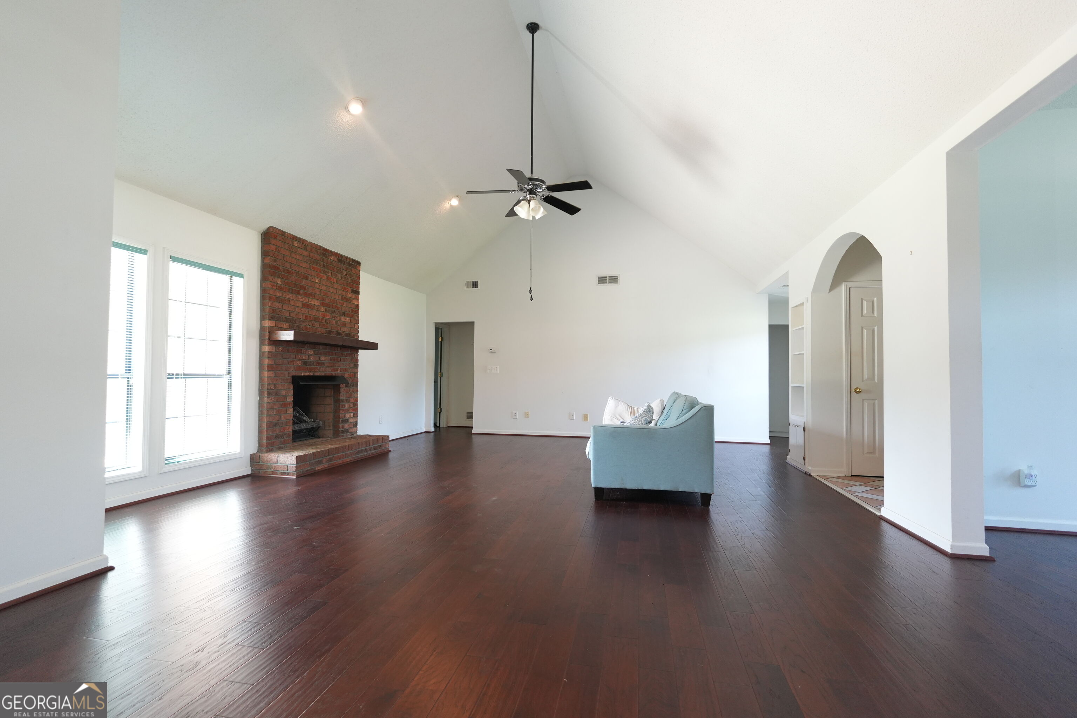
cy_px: 359
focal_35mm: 16
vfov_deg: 72.1
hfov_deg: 95.0
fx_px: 494
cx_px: 538
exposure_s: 1/60
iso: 640
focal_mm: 11
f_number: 2.2
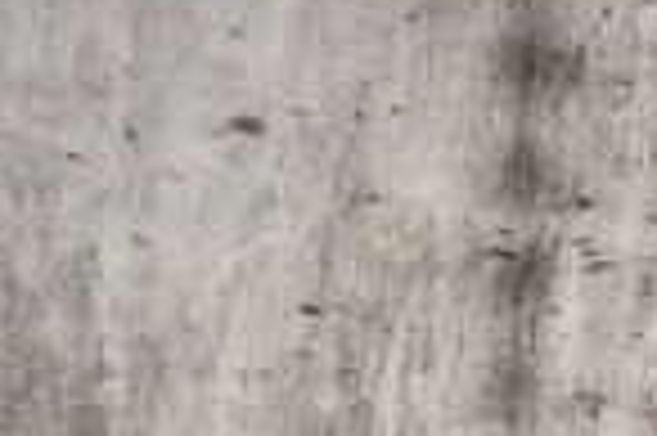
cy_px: 764
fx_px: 3555
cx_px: 1148
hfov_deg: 10.0
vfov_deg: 6.9
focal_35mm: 195
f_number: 8
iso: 6400
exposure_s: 1/40
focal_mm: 37
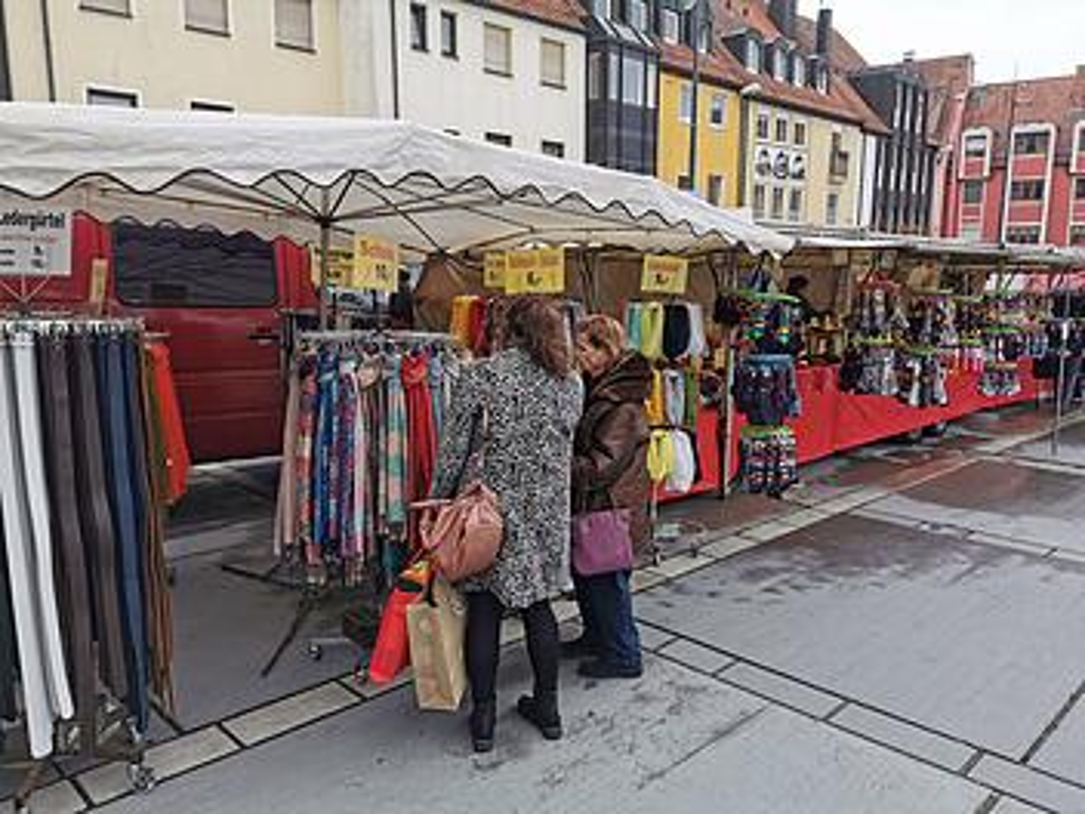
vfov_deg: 51.4
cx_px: 542
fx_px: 846
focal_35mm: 27
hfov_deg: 65.3
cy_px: 407
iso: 50
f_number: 1.6
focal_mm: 5.56
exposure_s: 1/437
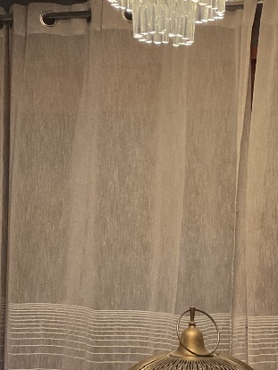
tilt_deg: +1.9
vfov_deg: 23.3
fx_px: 899
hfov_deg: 17.4
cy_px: 186
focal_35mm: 84
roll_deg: -1.5
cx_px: 227
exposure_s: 1/60
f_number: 1.8
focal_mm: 3
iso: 100
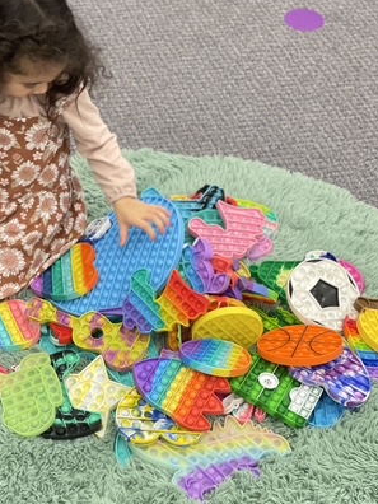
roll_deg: -1.4
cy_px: 290
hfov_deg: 17.5
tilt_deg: -44.3
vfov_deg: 23.3
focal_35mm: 84
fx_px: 1223
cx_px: 121
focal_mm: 6
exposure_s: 1/120
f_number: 2
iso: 160
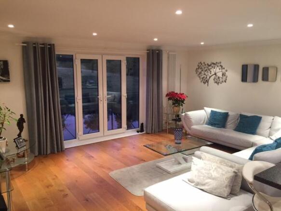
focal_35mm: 29
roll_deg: -0.9
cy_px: 106
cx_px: 140
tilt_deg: -8.6
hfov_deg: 61.7
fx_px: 235
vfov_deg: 48.2
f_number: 2.2
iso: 160
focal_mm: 4.15
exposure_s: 1/33
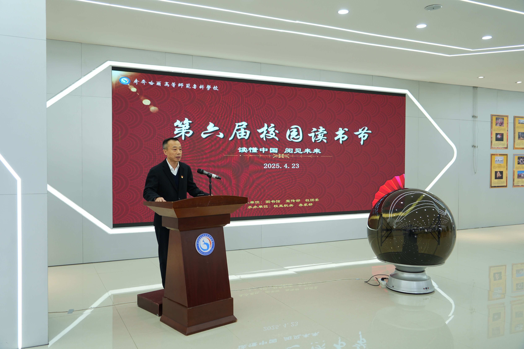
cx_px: 262
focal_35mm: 30
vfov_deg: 43.6
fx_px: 437
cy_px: 174
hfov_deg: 61.9
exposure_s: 1/30
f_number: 4
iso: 160
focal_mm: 30
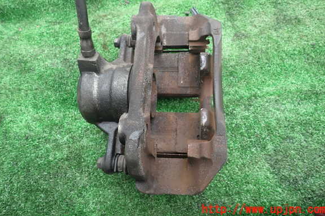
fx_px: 244
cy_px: 90
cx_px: 160
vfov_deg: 47.7
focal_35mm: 27
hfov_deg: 67.4
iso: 100
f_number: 2
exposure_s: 1/80
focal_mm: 4.5
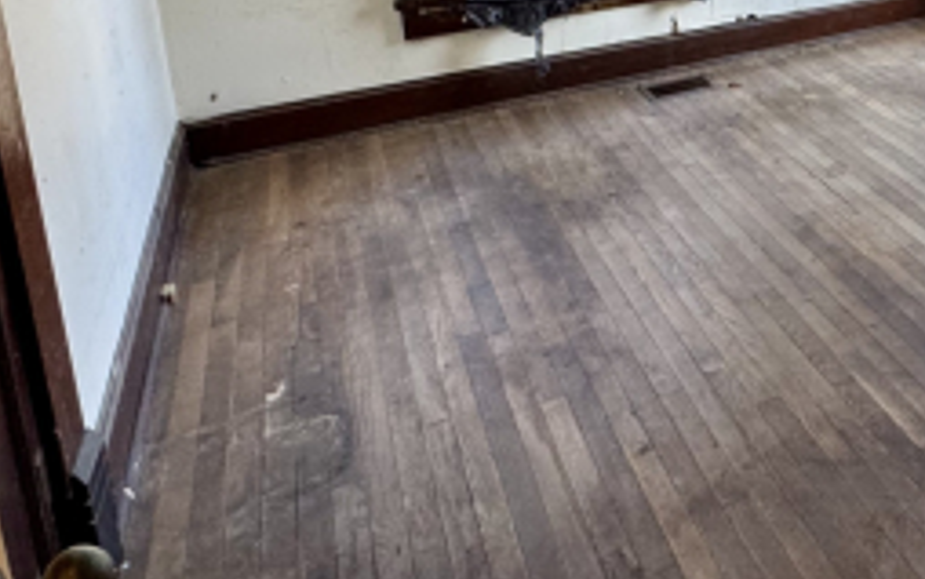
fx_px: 984
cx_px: 934
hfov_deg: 43.0
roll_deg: -0.2
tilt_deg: -12.4
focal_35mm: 39
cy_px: -62
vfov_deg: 29.5
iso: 250
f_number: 2.2
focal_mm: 2.22
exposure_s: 1/99
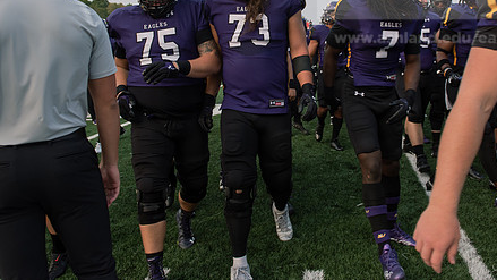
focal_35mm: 36
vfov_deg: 32.1
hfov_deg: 55.1
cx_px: 283
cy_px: 62
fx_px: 474
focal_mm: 26
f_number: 5
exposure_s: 1/640
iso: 640
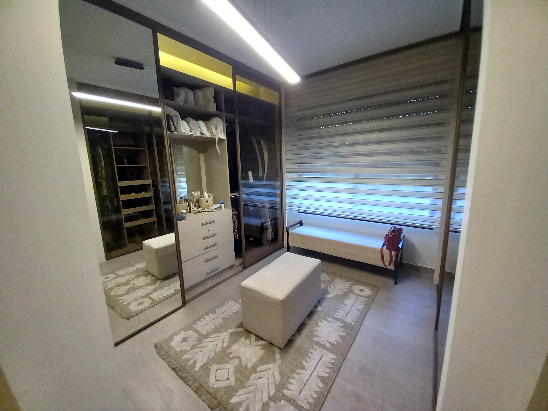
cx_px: 274
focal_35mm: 13
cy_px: 206
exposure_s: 1/33
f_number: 2.2
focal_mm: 1.13
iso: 200
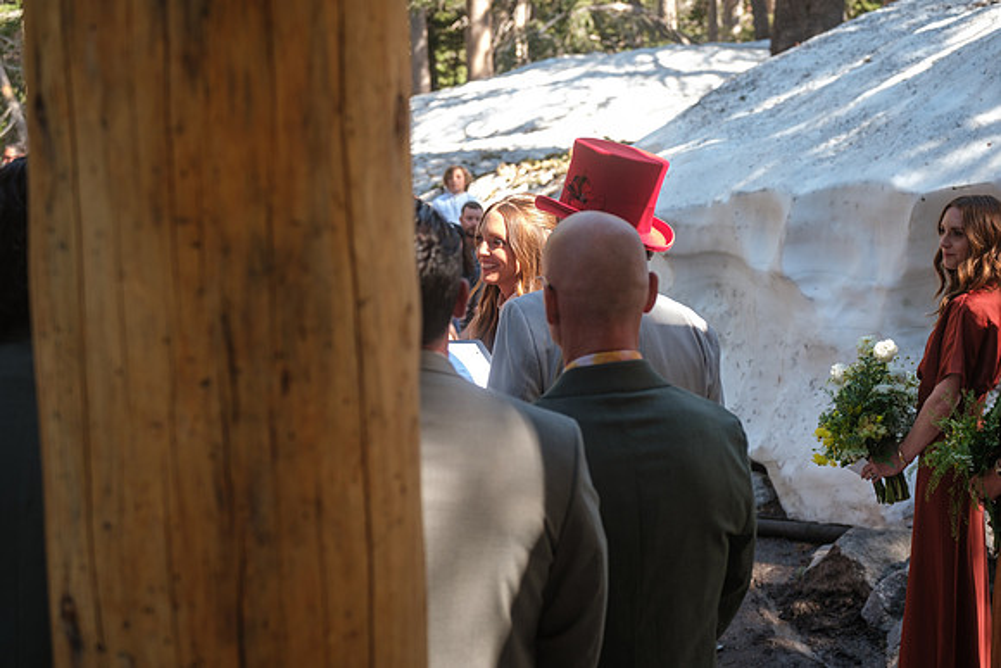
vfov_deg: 18.2
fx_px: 2086
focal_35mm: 75
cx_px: 500
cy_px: 334
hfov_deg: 27.0
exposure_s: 1/170
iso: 400
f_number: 4
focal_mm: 50
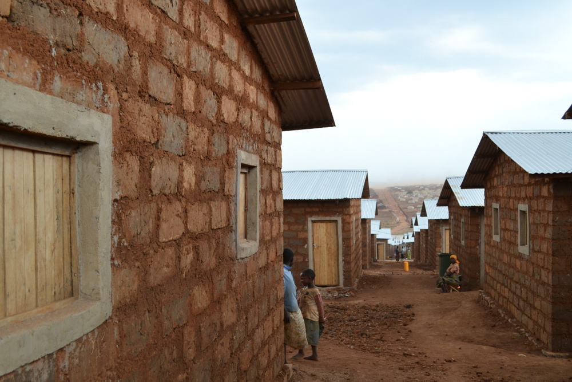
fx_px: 572
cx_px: 286
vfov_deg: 36.9
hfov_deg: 53.1
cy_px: 191
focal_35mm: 36
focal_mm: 24
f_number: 5.6
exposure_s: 1/125
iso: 220
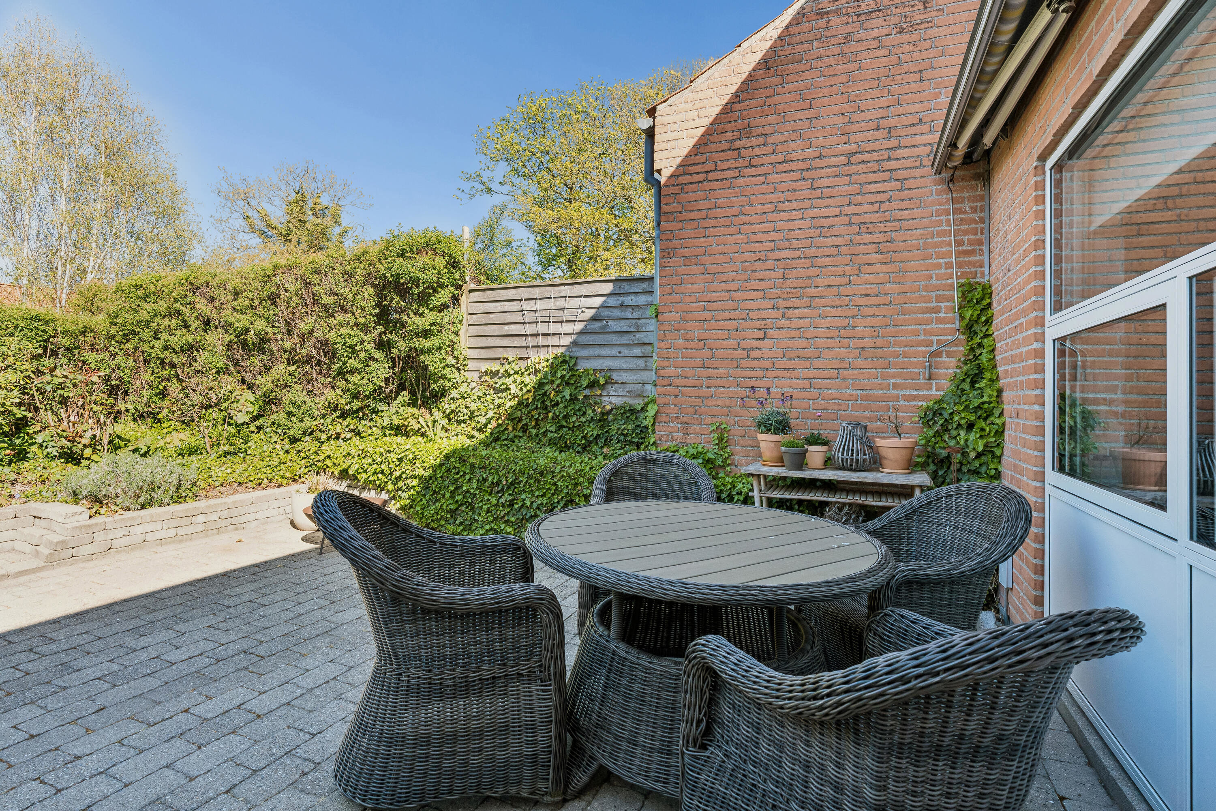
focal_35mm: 17
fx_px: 574
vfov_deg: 70.4
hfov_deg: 93.3
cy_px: 406
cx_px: 608
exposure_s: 1/125
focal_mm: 17
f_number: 10
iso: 500
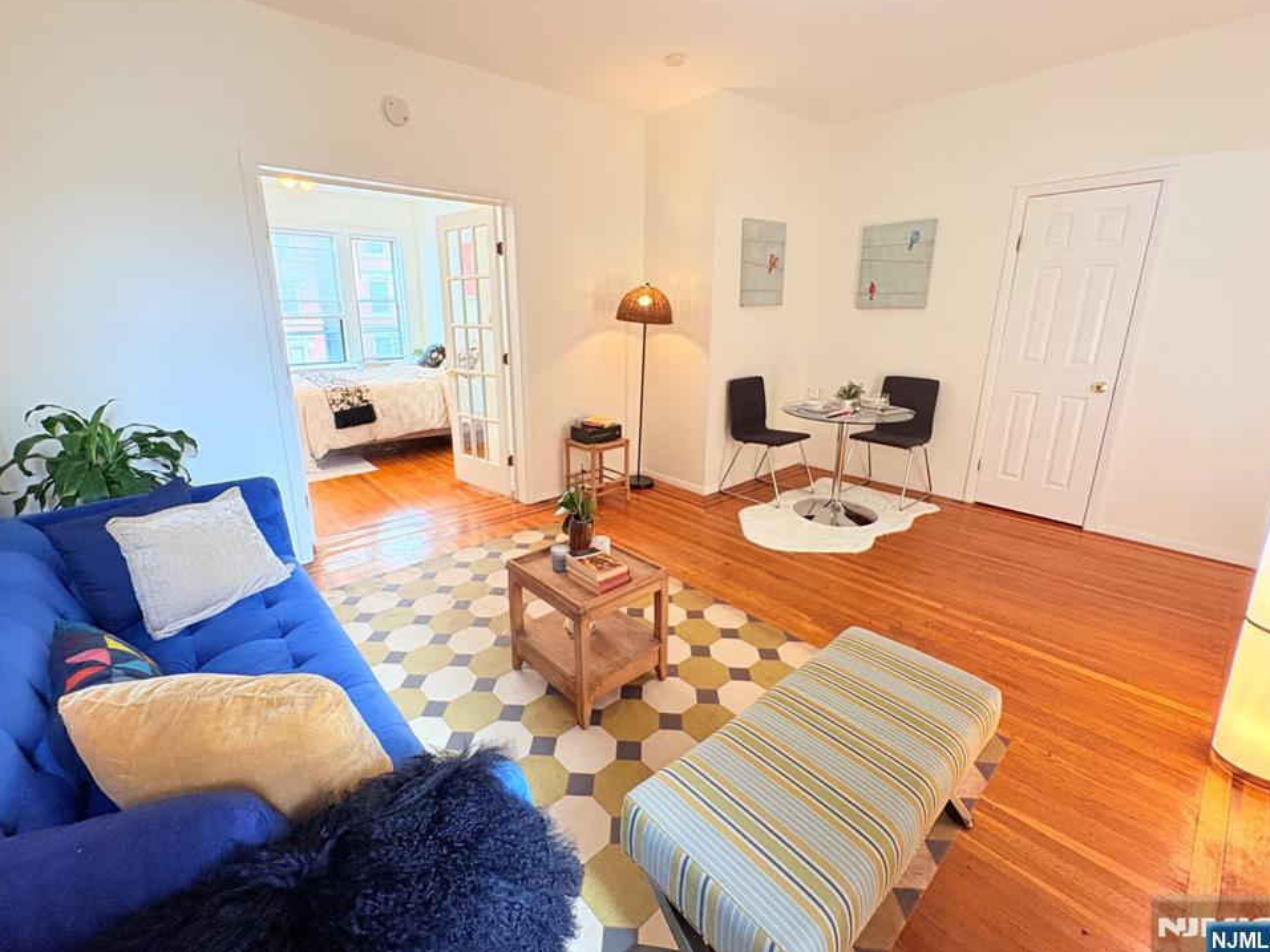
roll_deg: +0.3
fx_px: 550
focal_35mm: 15
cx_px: 606
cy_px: 449
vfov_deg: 81.7
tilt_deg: -14.3
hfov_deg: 98.1
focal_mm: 2.22
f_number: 2.2
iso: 320
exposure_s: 1/60
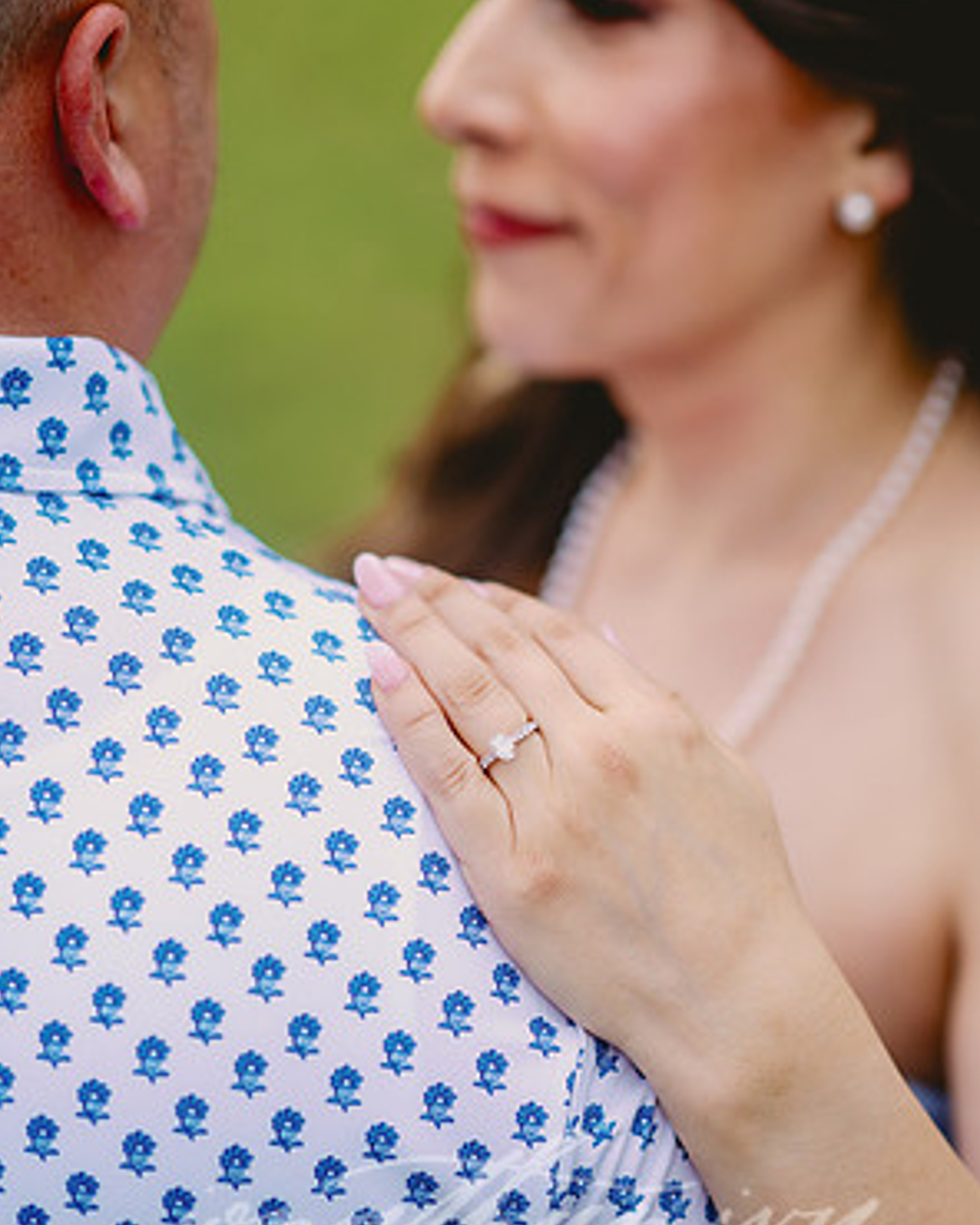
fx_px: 3517
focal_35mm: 97
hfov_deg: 15.9
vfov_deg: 19.8
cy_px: 616
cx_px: 490
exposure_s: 1/2000
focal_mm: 85
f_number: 2
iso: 200
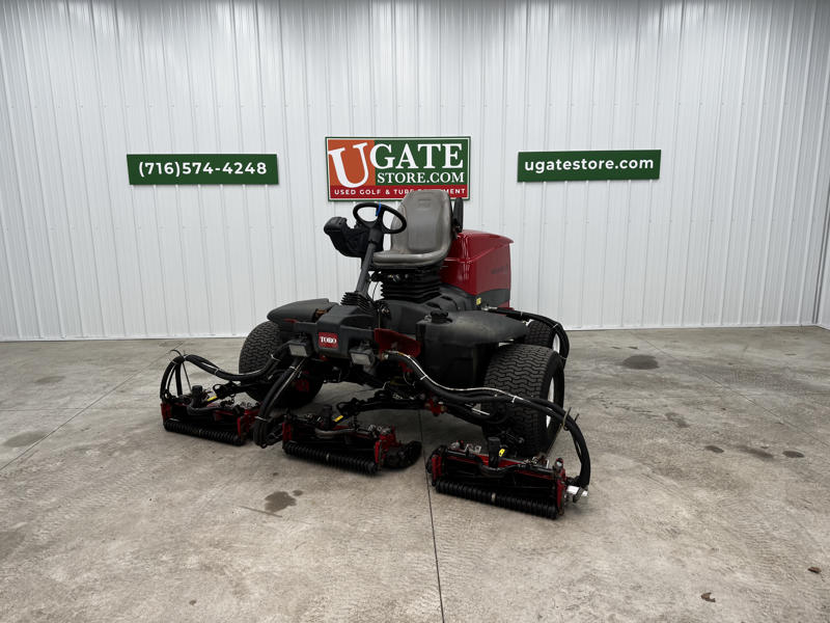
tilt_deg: -12.2
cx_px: 415
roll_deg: +0.2
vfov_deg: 56.8
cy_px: 312
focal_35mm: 24
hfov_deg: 71.6
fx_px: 575
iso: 50
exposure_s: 1/121
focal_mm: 6.76
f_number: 1.78
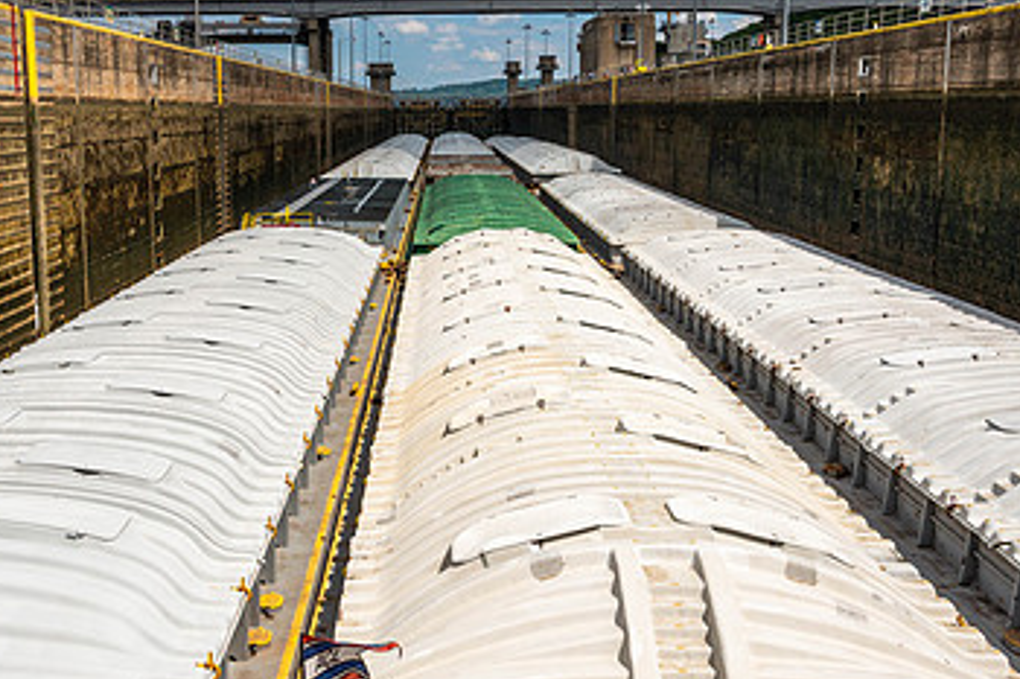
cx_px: 382
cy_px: 328
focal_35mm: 47
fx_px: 1331
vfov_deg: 28.6
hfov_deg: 41.6
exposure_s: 1/500
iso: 100
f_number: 10
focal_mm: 28
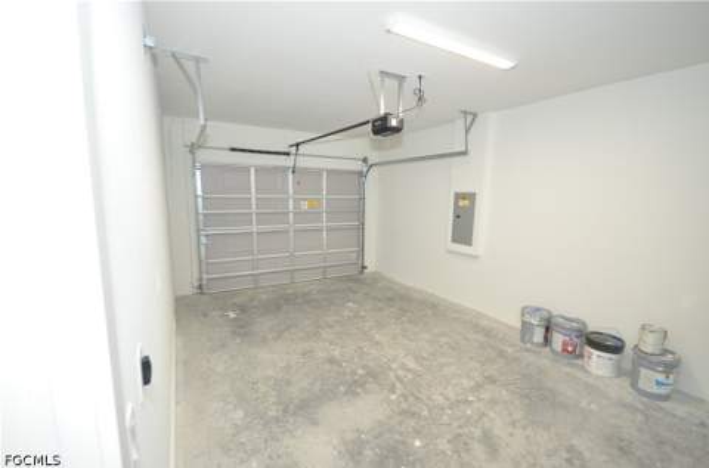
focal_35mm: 15
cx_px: 354
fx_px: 295
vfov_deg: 77.0
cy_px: 234
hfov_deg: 100.6
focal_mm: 10
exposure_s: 1/60
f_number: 4
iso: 640
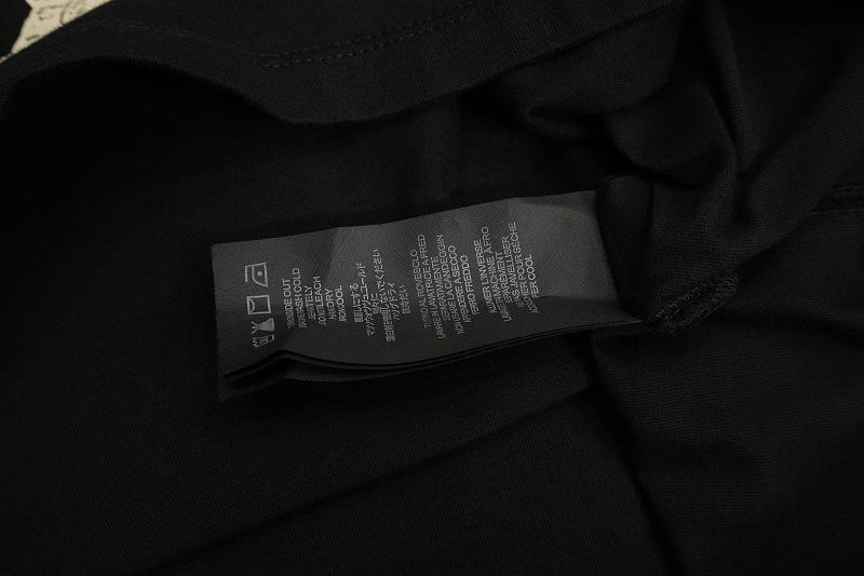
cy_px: 288
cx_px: 432
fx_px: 864
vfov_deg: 36.9
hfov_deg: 53.1
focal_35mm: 36
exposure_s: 1/160
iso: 1000
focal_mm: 24
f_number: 8
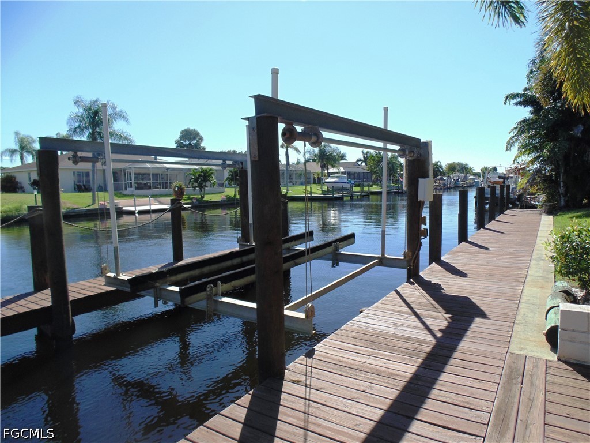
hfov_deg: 76.4
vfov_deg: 61.1
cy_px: 222
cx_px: 295
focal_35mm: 22
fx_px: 375
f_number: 3.1
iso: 80
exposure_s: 1/1000
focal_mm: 4
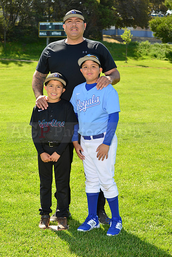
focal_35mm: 80
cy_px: 128
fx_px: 573
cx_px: 86
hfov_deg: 17.1
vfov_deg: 25.4
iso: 200
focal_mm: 80
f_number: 8
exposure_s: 1/250
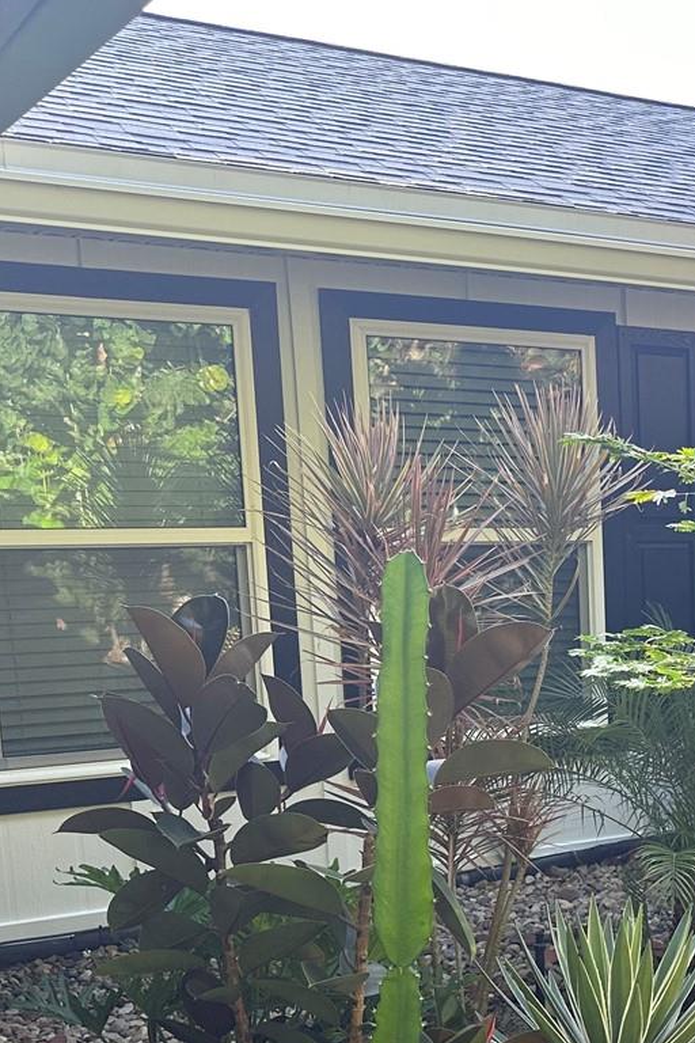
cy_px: 782
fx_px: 1506
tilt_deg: -8.6
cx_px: 911
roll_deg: -1.3
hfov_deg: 23.0
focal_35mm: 52
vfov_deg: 37.3
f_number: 1.78
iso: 80
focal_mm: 6.86
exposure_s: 1/286
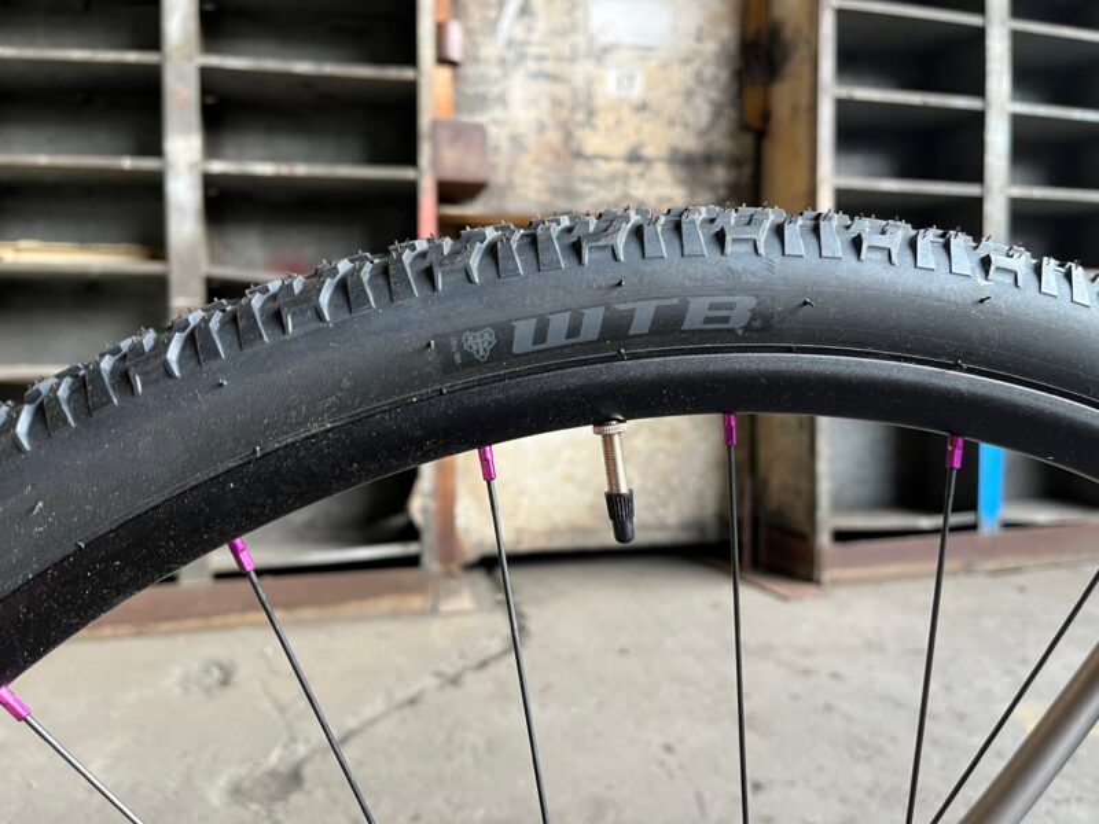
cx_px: 550
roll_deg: +1.4
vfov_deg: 53.1
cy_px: 412
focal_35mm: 26
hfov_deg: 67.3
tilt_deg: -4.7
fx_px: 825
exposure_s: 1/60
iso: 80
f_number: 1.6
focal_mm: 5.1
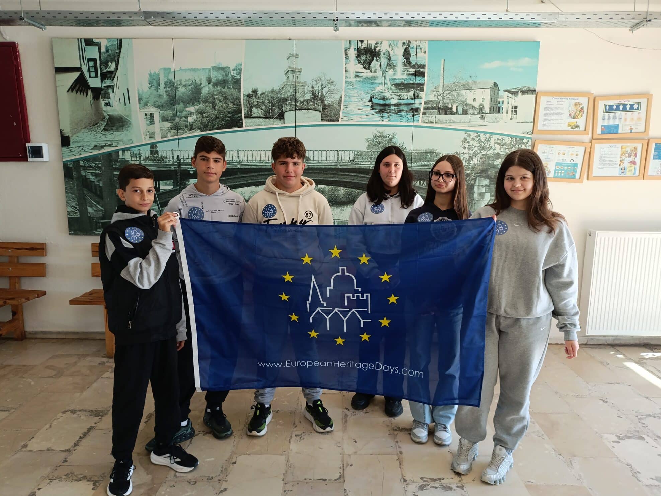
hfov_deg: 67.3
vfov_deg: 53.1
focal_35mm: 26
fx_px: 497
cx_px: 332
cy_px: 252
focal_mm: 4.71
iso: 160
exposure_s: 1/100
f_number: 1.7
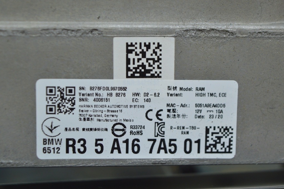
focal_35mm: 82
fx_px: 650
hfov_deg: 24.6
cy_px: 94
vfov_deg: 16.5
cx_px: 142
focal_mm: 55
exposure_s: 1/40
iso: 400
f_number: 5.6
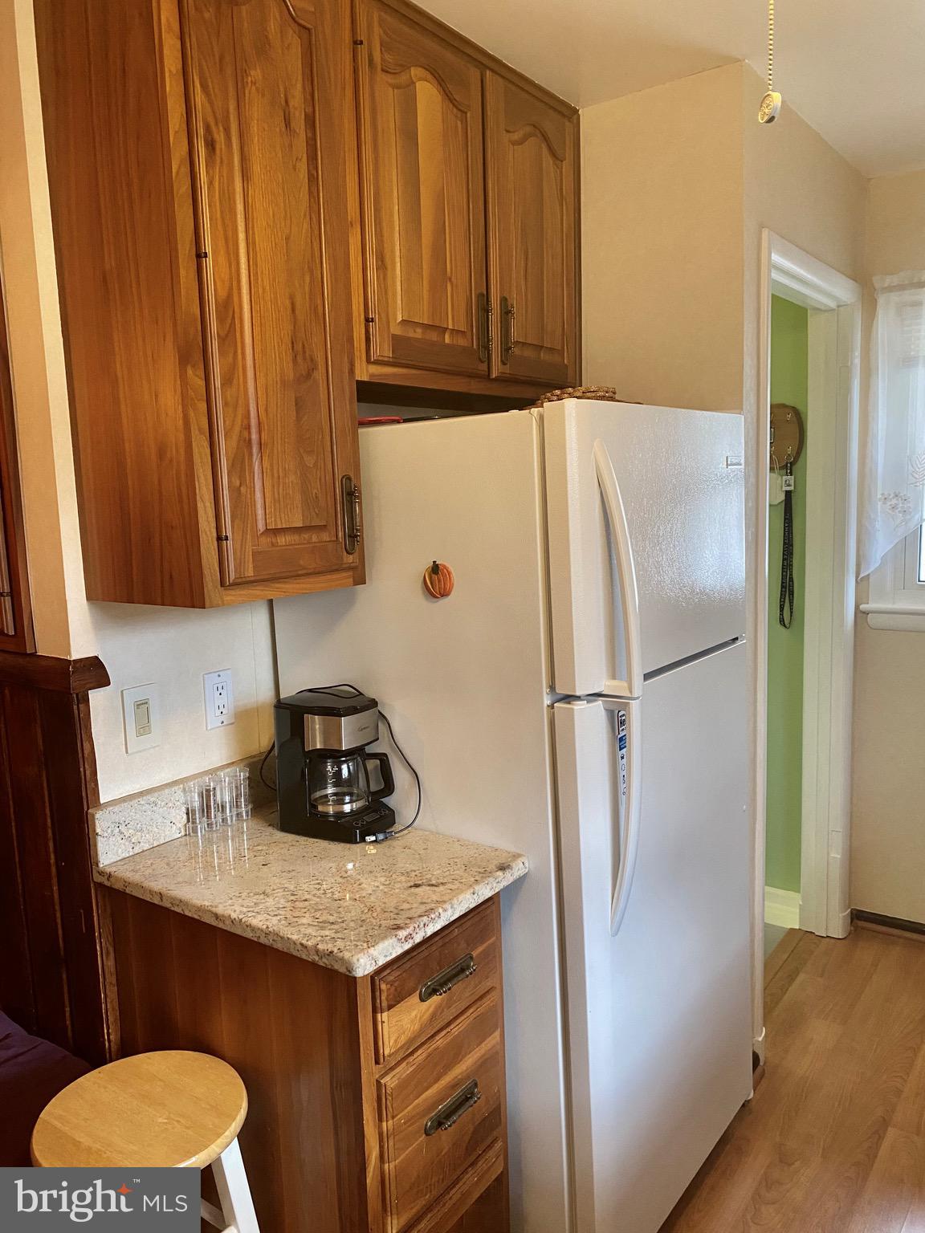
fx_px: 926
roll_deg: +1.7
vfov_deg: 67.3
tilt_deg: -8.0
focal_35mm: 26
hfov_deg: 53.1
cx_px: 462
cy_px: 616
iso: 200
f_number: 1.8
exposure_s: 1/60
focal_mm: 4.25
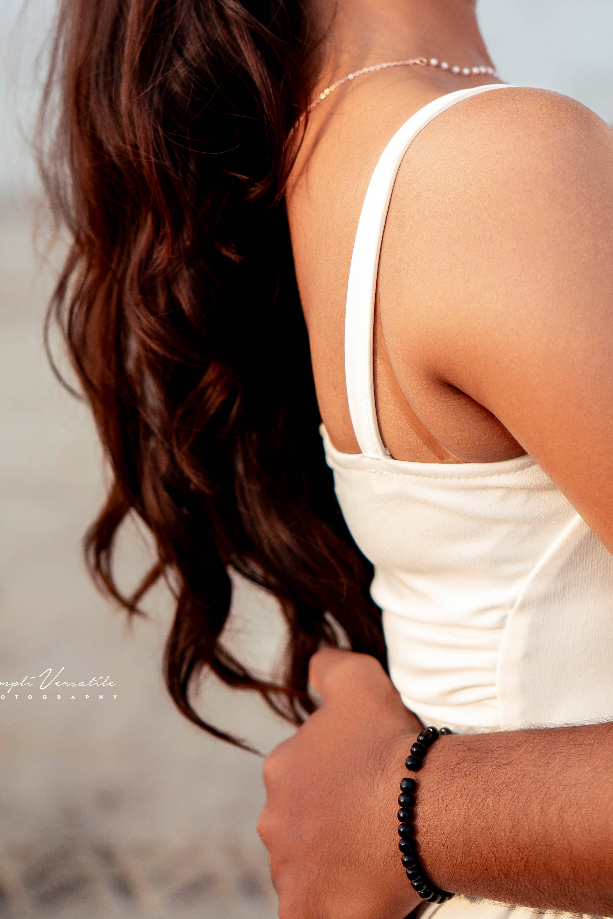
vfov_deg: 24.5
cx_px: 549
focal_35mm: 79
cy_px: 8
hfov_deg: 17.0
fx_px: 2017
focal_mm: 35
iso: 250
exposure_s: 1/1600
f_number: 2
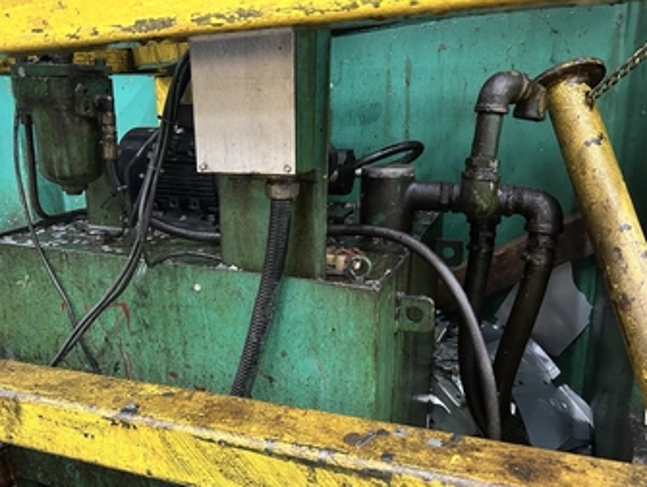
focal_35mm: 31
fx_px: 580
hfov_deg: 58.1
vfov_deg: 45.5
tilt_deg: -17.0
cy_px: 269
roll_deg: +4.0
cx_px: 276
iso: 500
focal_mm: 5.7
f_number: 1.5
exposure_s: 1/40
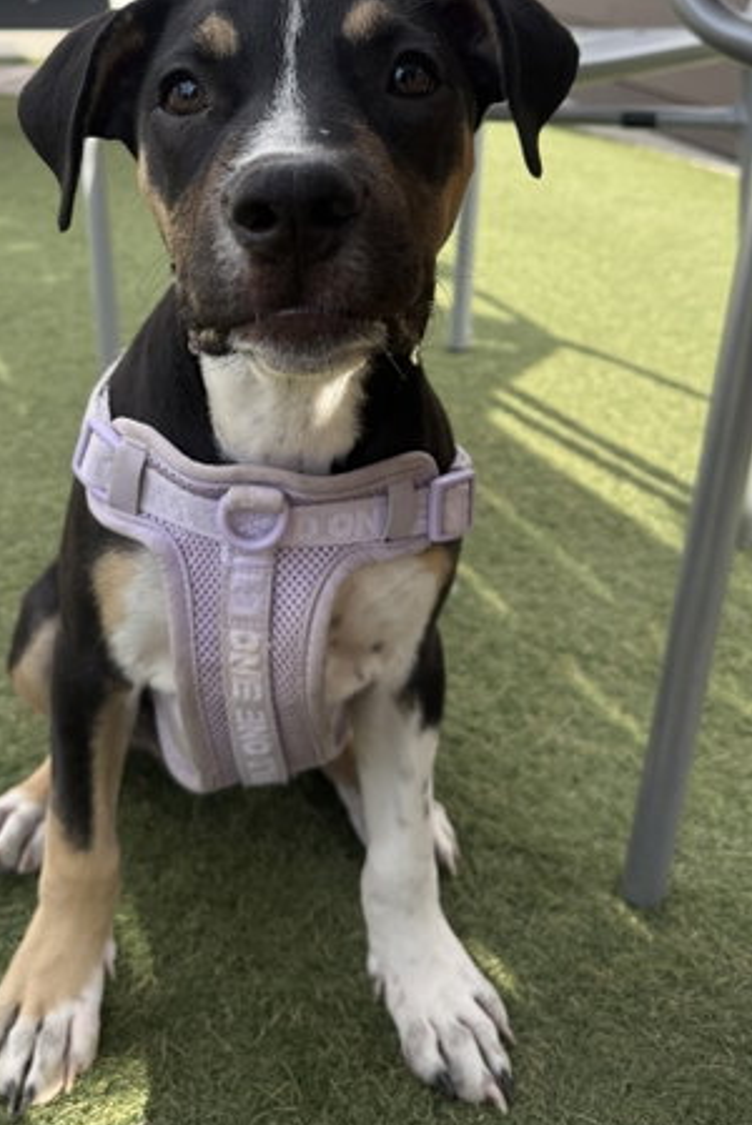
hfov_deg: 35.7
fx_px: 1157
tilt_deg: -16.2
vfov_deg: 50.1
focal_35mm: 37
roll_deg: -1.2
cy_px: 306
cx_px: 258
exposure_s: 1/1192
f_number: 1.78
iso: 80
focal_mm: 6.76
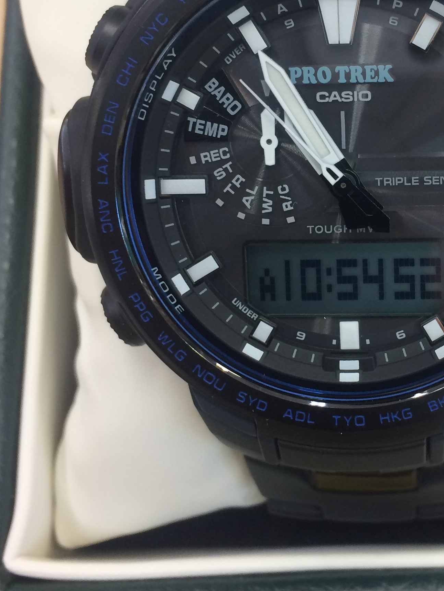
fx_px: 940
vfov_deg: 34.7
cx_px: 371
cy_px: 208
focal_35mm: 55
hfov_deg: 26.0
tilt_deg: -74.9
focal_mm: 4.15
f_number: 2.2
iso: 64
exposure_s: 1/30
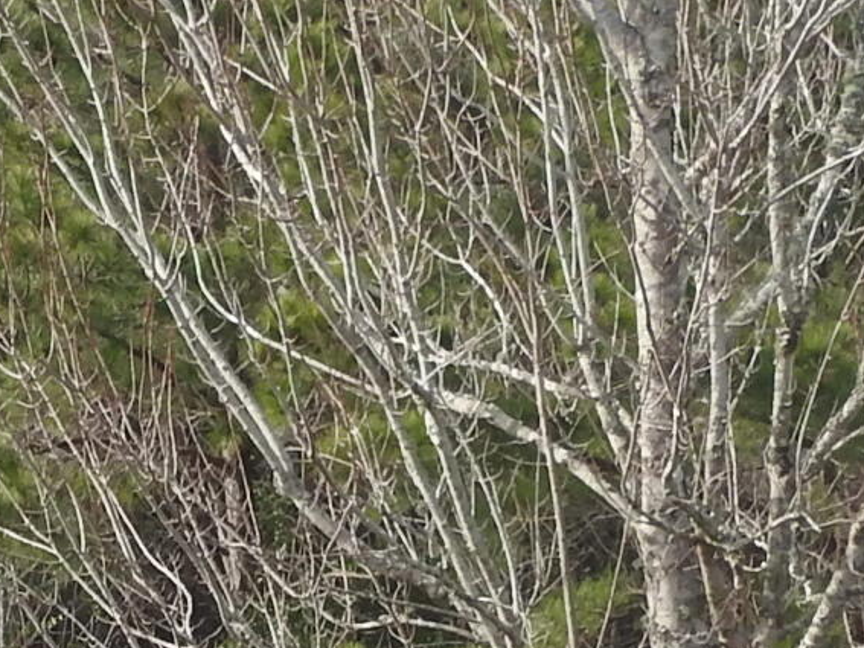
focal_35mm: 344
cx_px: -26
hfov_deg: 5.7
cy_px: 1041
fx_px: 8584
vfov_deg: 4.3
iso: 100
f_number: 4.2
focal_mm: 11.6
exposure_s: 1/320
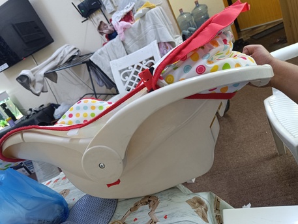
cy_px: 112
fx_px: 207
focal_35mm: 24
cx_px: 149
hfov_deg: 71.6
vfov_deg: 56.8
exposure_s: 1/30
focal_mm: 5.59
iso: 679
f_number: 1.88
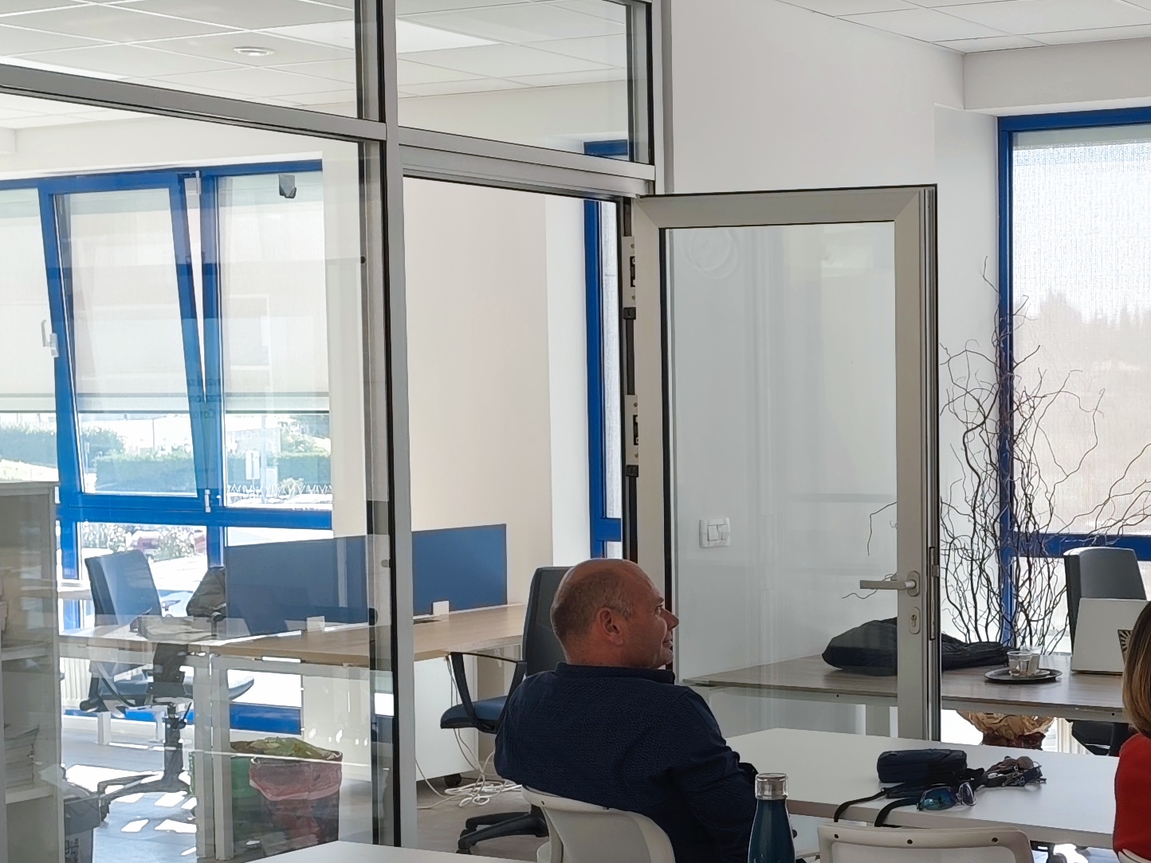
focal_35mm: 65
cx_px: 1046
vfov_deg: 22.5
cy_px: 549
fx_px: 2161
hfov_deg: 28.6
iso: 320
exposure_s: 1/100
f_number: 1.65
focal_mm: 6.19
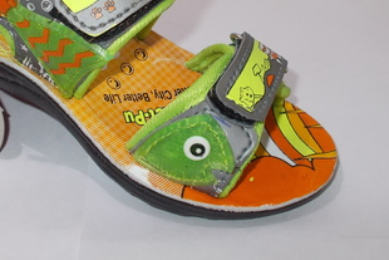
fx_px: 616
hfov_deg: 34.9
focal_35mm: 57
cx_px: 149
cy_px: 27
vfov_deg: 23.2
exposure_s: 1/25
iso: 200
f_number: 3.6
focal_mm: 6
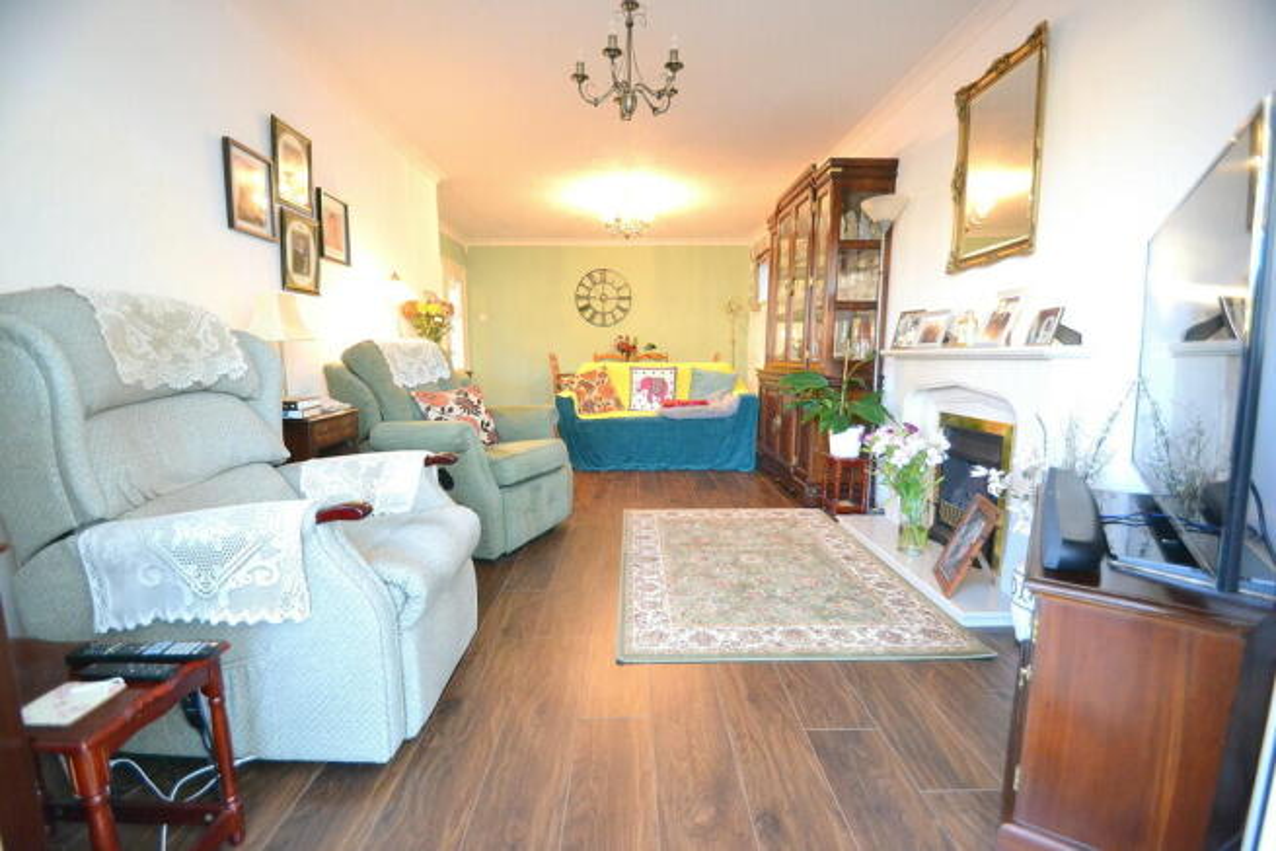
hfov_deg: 100.4
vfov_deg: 77.4
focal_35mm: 15
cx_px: 638
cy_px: 426
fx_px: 532
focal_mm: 10
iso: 2200
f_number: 3.5
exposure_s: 1/60
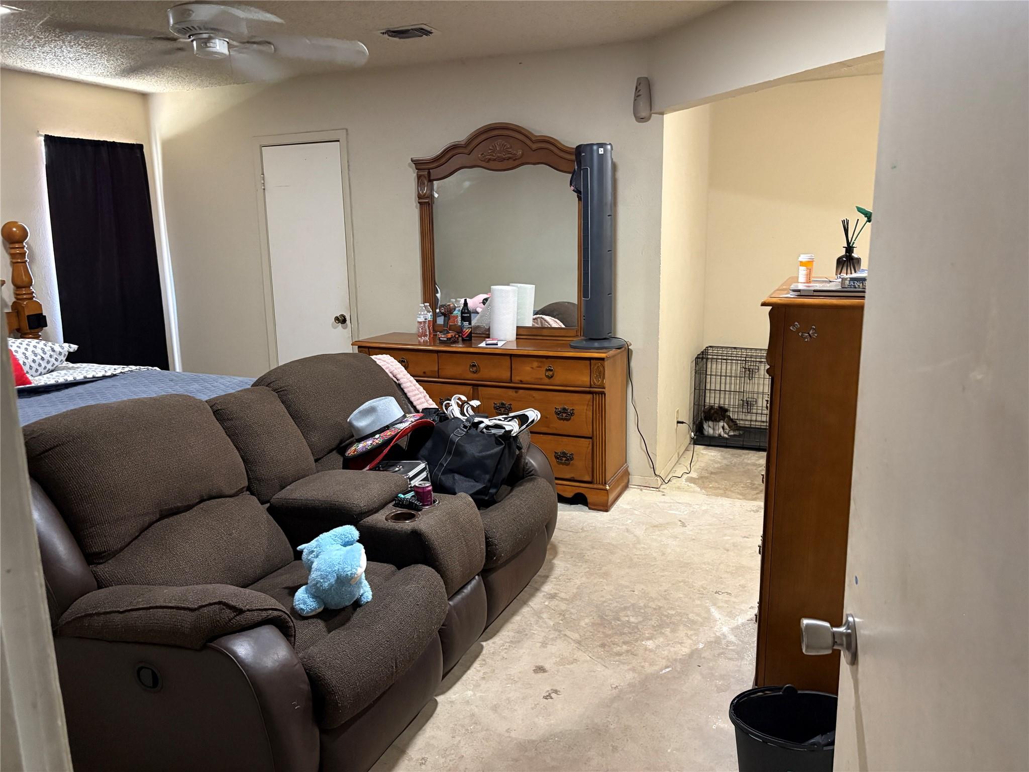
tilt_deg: -10.8
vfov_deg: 53.1
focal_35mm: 26
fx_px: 773
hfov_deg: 67.3
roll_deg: +1.2
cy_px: 386
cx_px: 514
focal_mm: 5.96
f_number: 1.6
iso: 500
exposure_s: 1/30
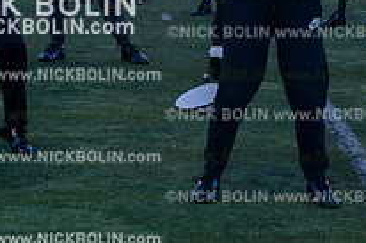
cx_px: 23
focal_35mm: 177
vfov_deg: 7.7
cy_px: -50
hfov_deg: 11.5
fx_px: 1798
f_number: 9
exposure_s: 1/250
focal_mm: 63
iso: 320
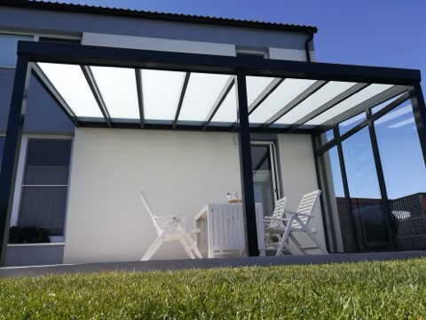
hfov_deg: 67.3
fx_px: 320
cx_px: 213
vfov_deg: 53.1
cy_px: 160
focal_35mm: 26
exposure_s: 1/954
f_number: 2.2
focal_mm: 3.83
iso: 50
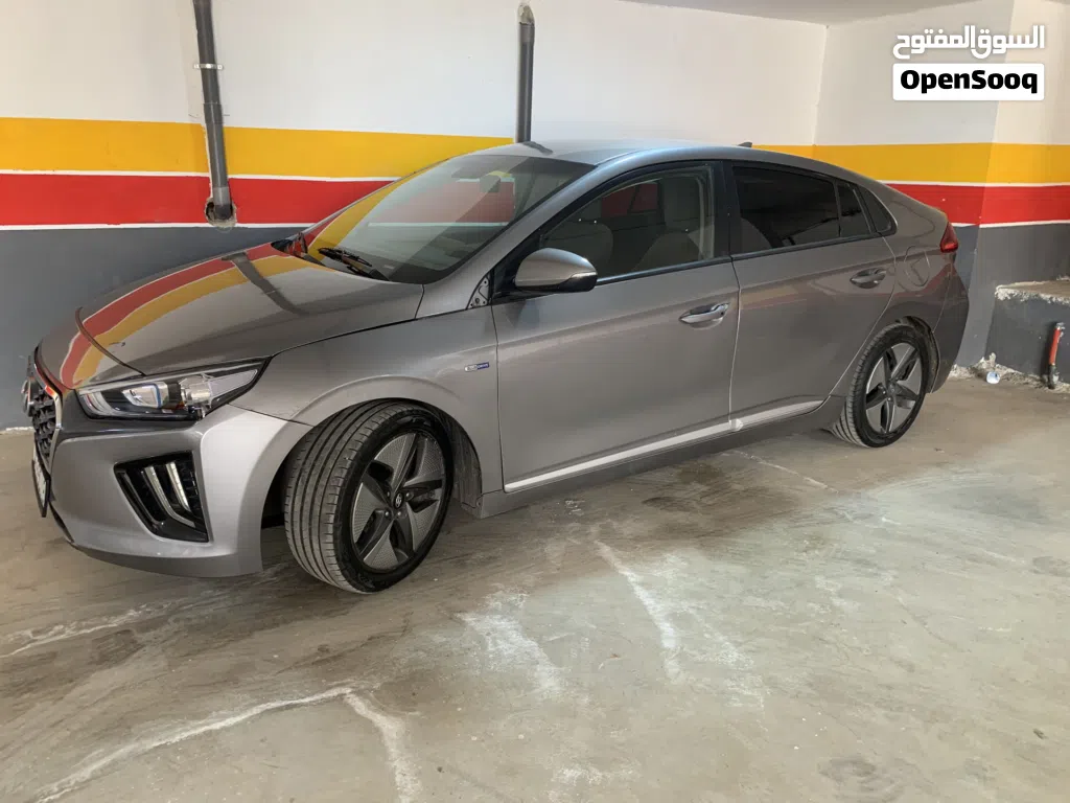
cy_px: 402
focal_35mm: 26
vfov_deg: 53.1
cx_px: 535
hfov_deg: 67.3
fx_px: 804
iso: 160
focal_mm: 4.25
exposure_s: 1/60
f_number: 1.8
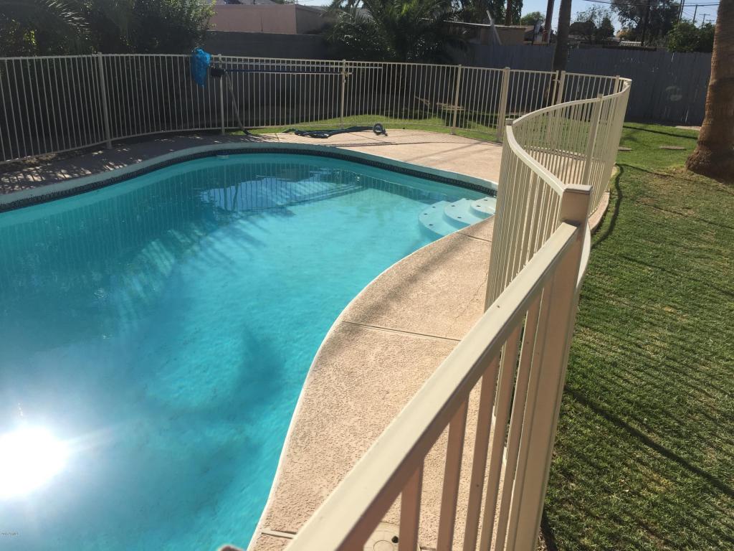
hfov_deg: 61.7
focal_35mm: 29
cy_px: 276
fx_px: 615
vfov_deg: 48.2
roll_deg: -1.9
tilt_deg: -20.6
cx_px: 367
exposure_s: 1/3300
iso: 32
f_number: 2.2
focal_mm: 4.15
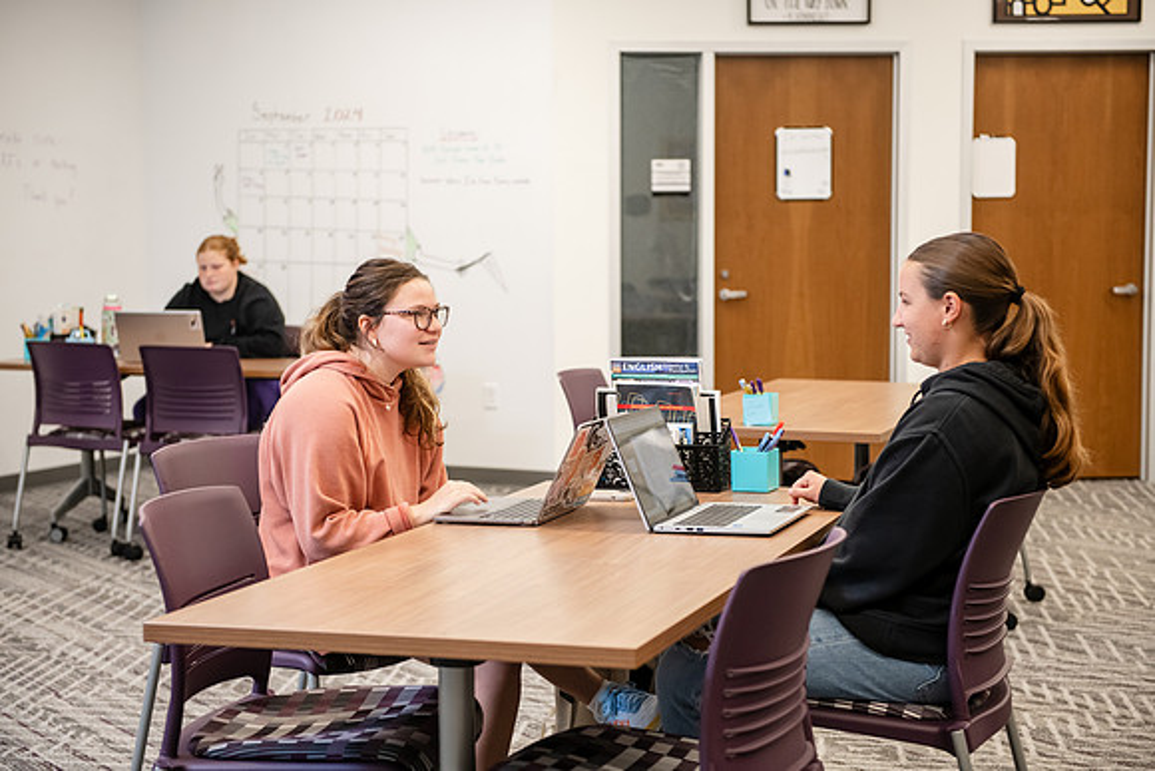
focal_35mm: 60
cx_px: 578
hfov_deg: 33.4
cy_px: 386
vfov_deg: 22.6
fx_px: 1925
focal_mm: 60
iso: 1000
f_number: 3.2
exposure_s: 1/200
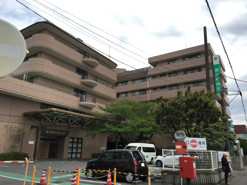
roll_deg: -1.5
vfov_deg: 48.2
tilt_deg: +16.2
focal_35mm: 29
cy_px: 92
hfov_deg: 61.7
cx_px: 124
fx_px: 207
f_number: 2.2
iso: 25
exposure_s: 1/1054
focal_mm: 4.15
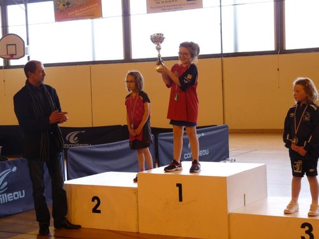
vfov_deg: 18.2
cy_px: 120
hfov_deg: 24.1
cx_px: 160
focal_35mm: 81
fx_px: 746
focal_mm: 14.4
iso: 125
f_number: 3.4
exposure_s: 1/40
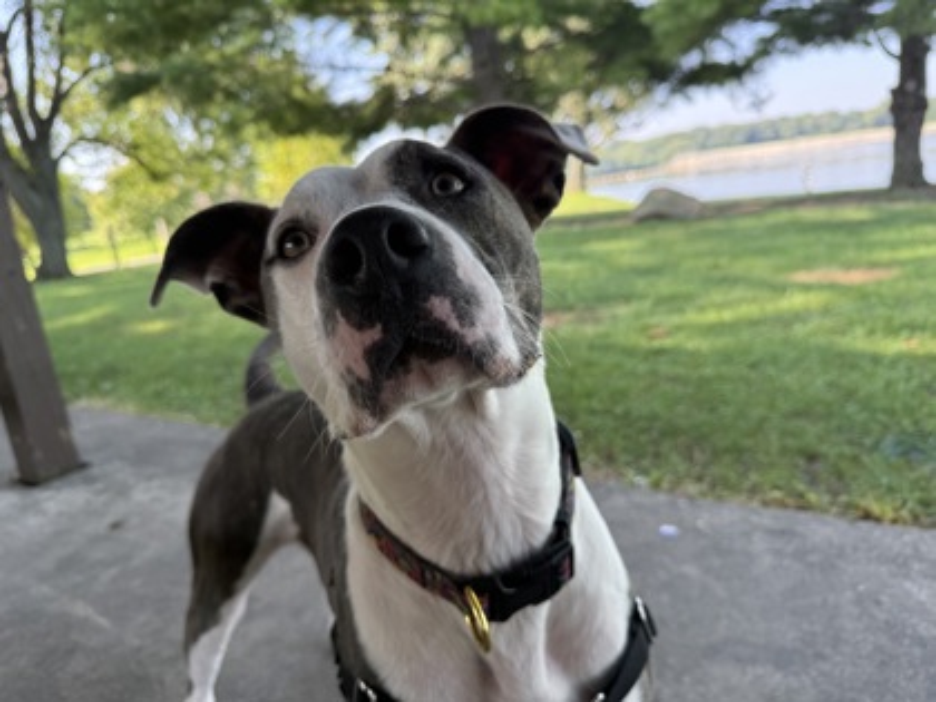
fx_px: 649
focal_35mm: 24
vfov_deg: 56.8
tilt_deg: -12.7
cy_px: 351
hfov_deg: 71.6
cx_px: 468
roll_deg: +6.9
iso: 100
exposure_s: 1/296
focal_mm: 6.76
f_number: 1.78
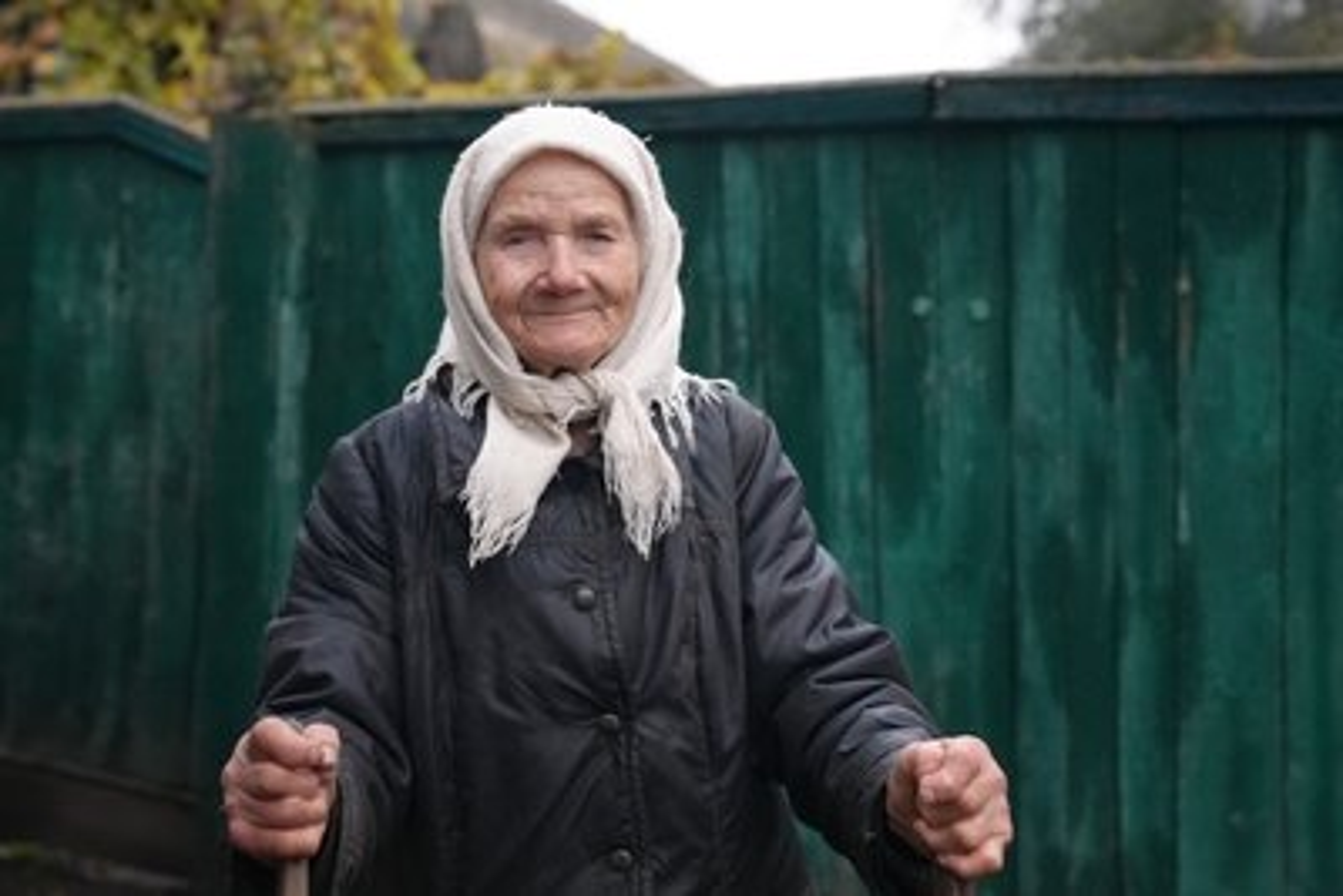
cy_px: 448
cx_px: 672
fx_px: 2090
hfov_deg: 35.6
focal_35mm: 56
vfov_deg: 24.2
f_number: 4
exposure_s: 1/160
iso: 12800
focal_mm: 56
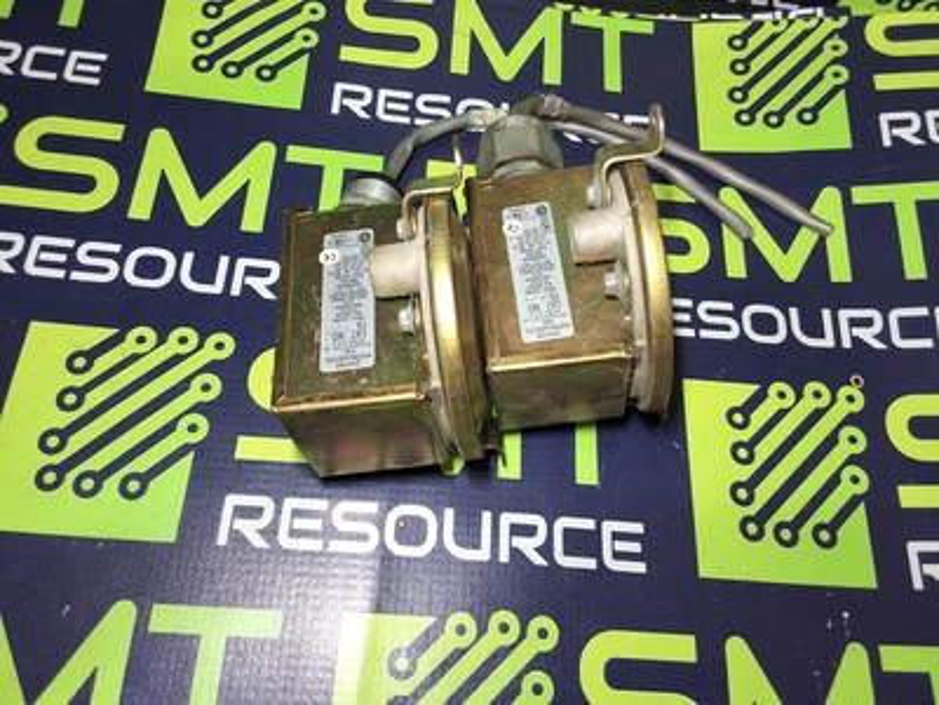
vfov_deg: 49.7
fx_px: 760
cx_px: 470
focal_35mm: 28
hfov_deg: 63.4
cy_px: 352
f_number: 1.9
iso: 80
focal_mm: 2.91
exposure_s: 1/40
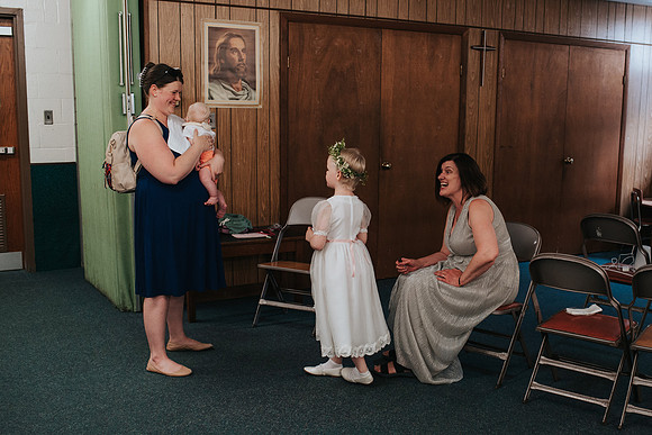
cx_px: 389
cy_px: 233
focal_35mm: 43
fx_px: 773
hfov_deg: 45.5
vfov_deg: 31.4
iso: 1000
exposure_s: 1/125
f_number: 3.2
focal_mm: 35
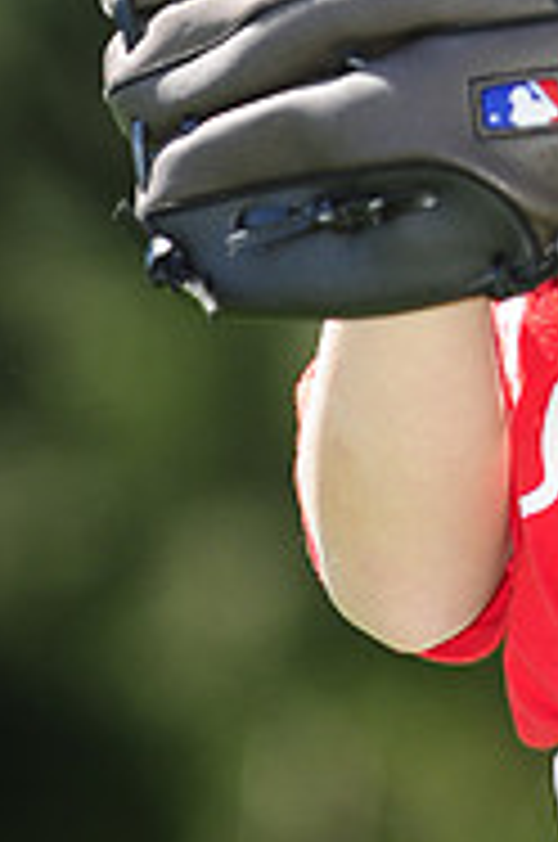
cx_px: 749
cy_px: -266
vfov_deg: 3.3
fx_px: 14691
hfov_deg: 2.2
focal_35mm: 630
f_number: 3.5
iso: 200
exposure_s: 1/800
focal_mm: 135
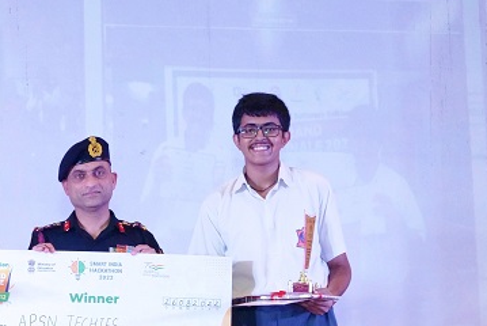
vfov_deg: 15.2
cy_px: 353
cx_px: -27
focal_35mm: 88
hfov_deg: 22.0
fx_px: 1191
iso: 10000
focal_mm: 31
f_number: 8
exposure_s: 1/160
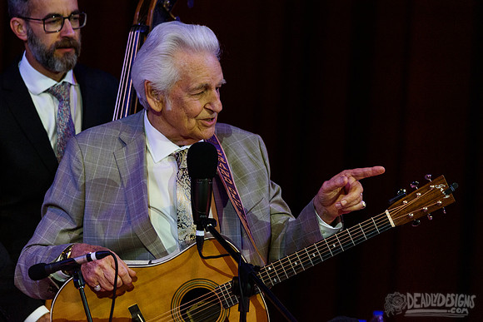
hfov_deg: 3.1
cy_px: 141
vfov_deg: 2.0
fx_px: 9029
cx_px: 212
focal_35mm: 673
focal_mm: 600
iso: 2500
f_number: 6.3
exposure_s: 1/640
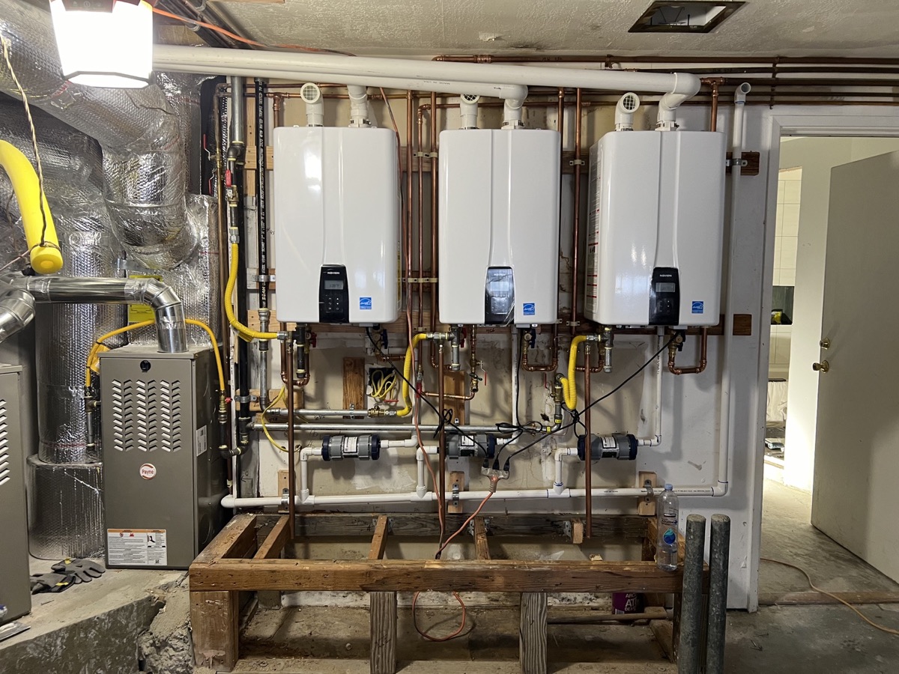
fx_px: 675
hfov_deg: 67.3
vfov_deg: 53.1
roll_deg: -0.6
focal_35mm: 26
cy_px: 337
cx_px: 450
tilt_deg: -7.1
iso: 100
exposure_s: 1/67
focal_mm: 5.7
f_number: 1.5
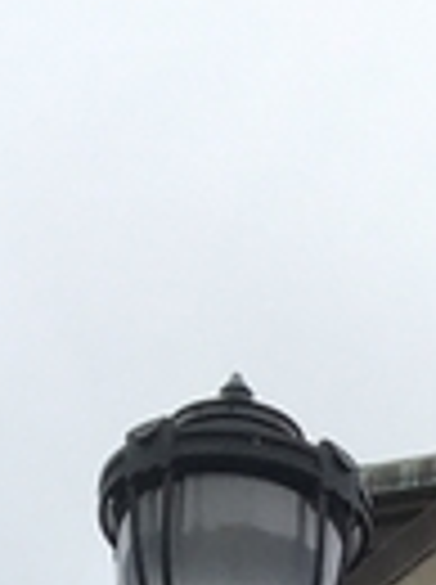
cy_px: 1998
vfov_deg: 7.3
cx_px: 701
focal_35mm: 229
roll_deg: -0.9
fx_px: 3858
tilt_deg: +9.5
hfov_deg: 6.4
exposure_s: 1/1221
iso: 25
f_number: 2.2
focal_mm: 4.15
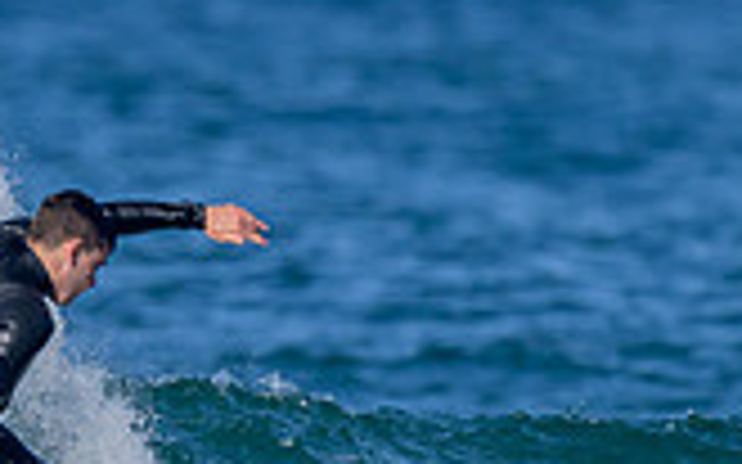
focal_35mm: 3941
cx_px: -82
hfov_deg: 0.5
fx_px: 79667
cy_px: 386
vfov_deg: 0.3
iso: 250
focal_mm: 800
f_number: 6.3
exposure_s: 1/2000
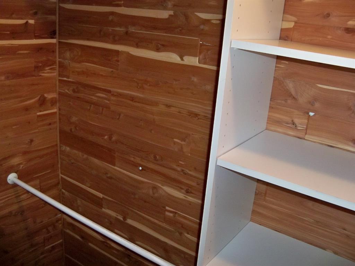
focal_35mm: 35
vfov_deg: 40.7
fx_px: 359
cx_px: 178
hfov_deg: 52.6
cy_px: 133
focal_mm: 6.2
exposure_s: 1/30
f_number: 3.5
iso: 200
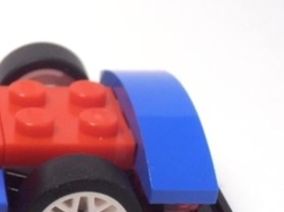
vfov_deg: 12.3
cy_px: 101
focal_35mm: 120
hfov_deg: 15.7
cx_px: -72
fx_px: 984
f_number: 3.9
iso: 80
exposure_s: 1/60
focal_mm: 6.61
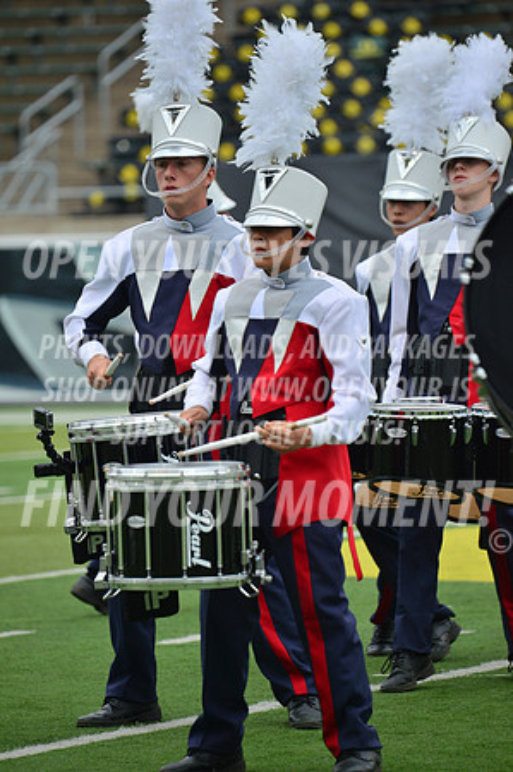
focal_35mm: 310
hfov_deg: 4.4
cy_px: 386
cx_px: 256
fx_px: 6641
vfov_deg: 6.7
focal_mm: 310
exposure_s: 1/800
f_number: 5.6
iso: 200
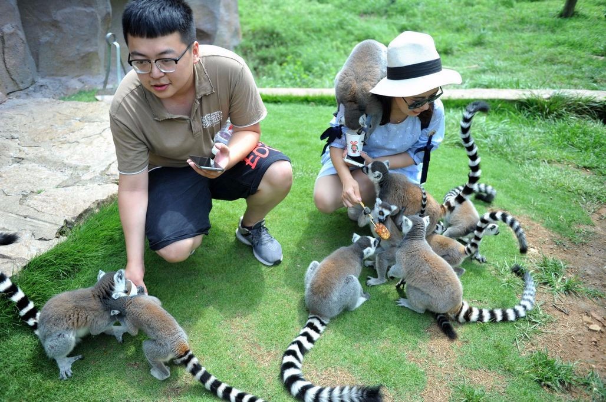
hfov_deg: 63.7
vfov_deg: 44.9
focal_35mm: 29
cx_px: 303
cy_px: 201
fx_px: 488
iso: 320
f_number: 2.8
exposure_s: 1/1250
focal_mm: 29
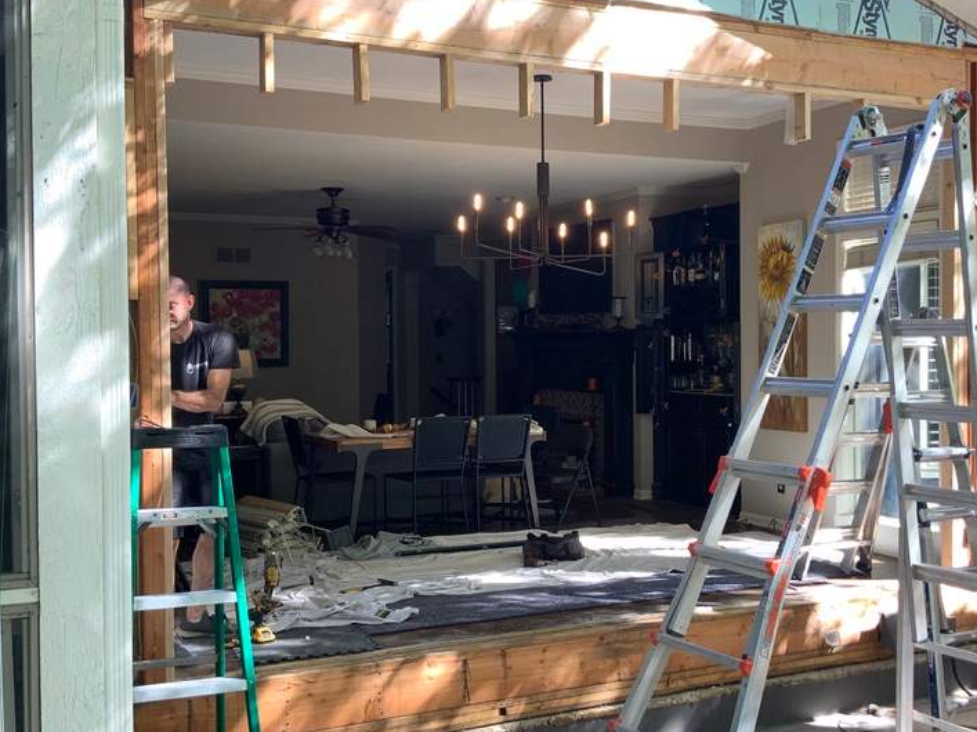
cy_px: 367
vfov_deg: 34.3
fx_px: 1185
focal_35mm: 42
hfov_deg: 44.7
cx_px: 549
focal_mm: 3
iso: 25
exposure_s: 1/122
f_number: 1.8
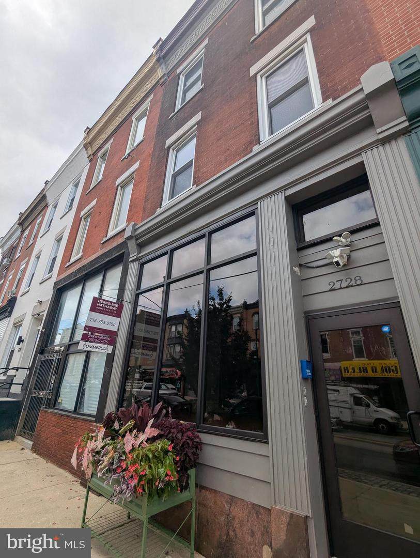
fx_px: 258
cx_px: 210
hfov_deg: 78.2
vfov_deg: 94.4
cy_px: 279
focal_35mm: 16
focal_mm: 2.35
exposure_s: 1/1328
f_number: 2.2
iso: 49
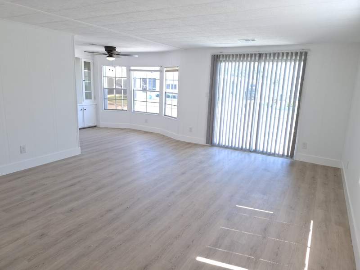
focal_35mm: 23
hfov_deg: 73.9
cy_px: 135
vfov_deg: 58.9
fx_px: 239
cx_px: 180
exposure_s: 1/100
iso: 50
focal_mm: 5.54
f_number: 1.8
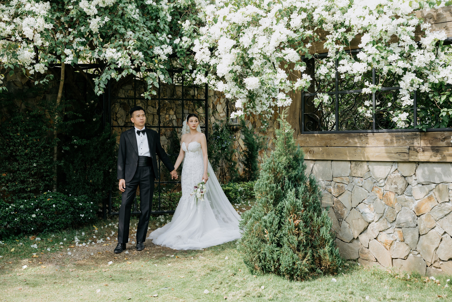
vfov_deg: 35.9
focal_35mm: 37
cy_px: 151
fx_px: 465
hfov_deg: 51.9
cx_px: 226
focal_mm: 37
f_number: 3.5
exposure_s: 1/800
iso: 400
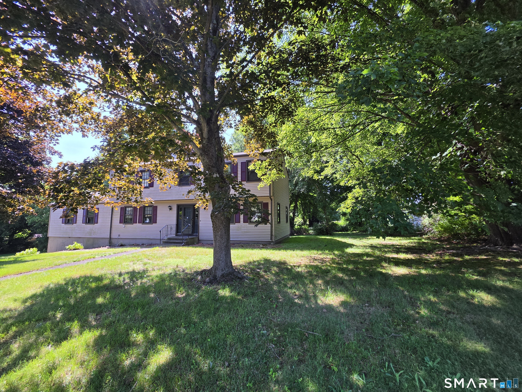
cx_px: 261
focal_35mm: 13
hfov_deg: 106.2
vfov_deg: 89.9
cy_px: 196
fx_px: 196
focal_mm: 2.2
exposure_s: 1/431
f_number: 1.9
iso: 32
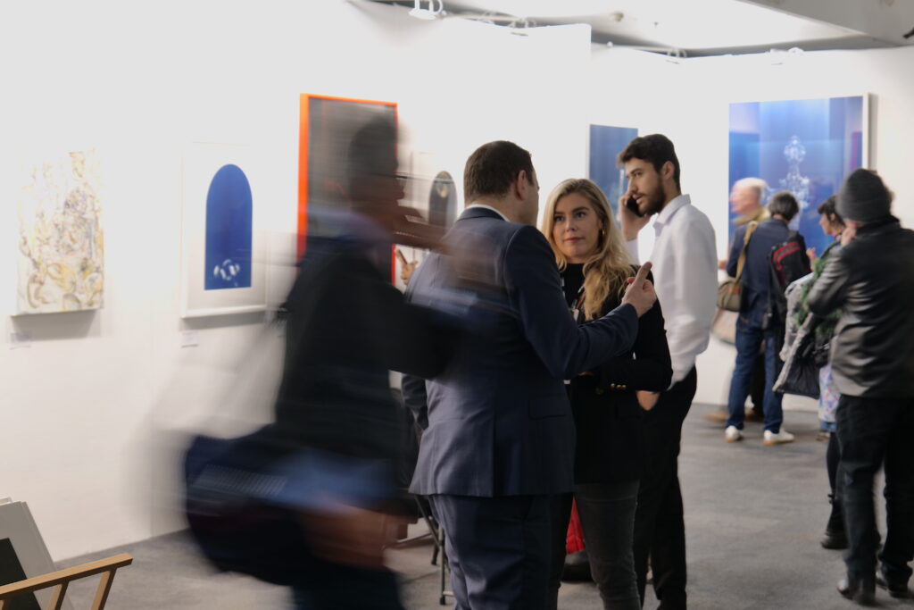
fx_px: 1523
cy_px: 305
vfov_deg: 22.6
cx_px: 457
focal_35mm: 60
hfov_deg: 33.4
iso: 320
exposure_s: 1/6
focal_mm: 60
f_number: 5.6
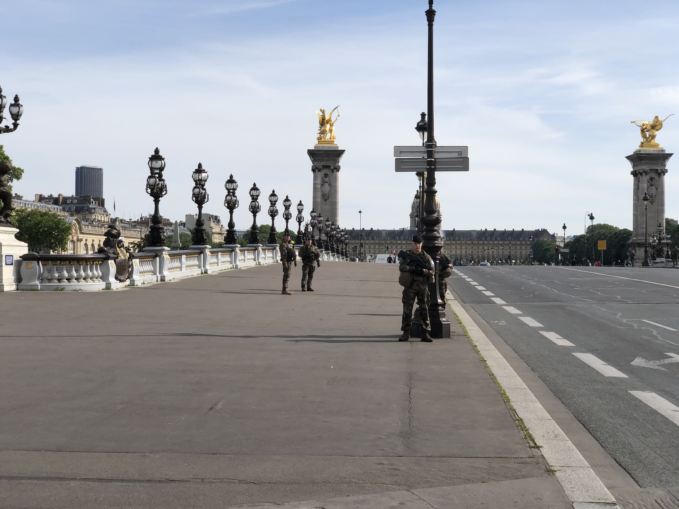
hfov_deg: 36.8
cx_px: 340
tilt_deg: +3.0
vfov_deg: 28.0
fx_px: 1020
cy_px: 254
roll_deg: -2.1
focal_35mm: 52
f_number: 2.4
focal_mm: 6
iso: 16
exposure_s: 1/1675
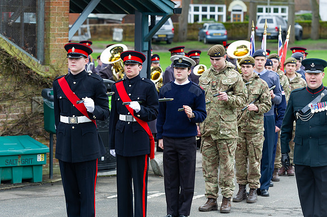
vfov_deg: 9.7
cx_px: 140
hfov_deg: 14.6
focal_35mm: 141
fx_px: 1278
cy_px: 94
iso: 400
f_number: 5
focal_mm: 122
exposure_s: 1/250
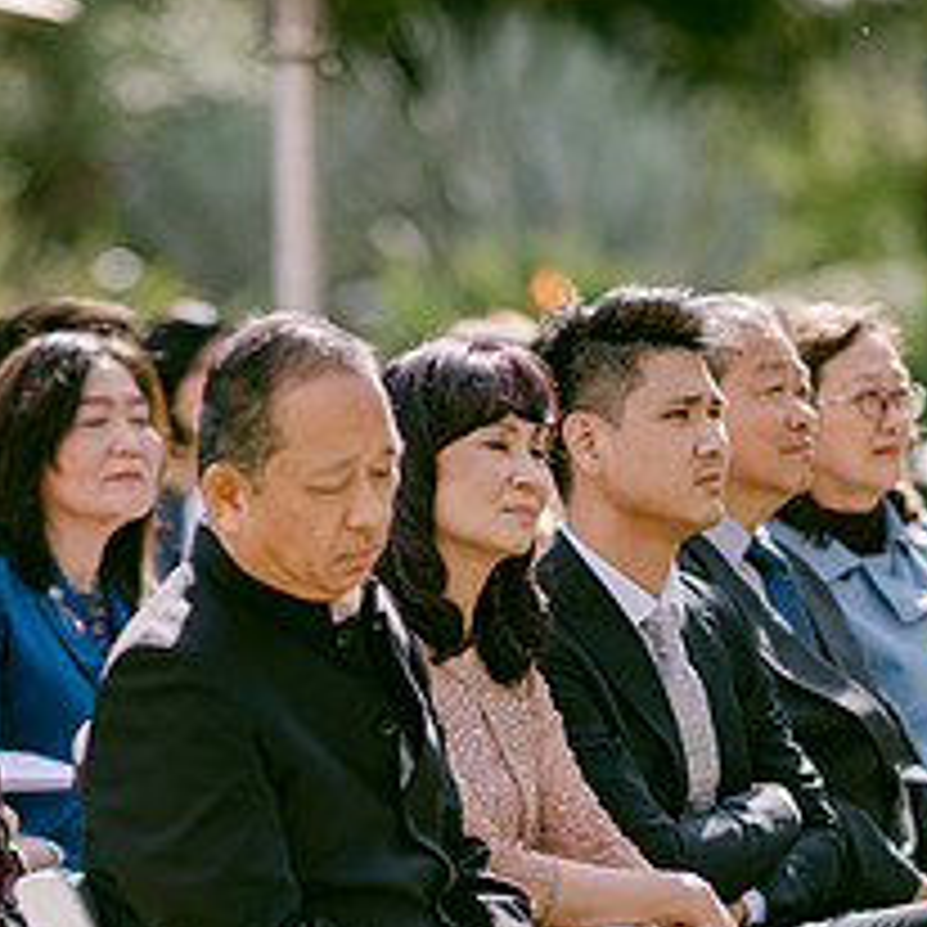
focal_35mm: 251
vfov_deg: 7.0
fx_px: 7605
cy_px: 817
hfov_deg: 7.0
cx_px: 212
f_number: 1.4
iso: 200
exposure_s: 1/10000
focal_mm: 105
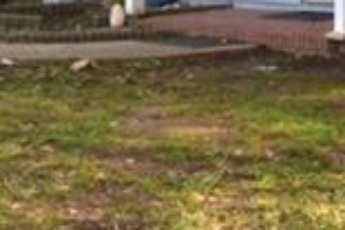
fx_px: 1514
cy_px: -312
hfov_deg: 11.1
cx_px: 814
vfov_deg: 8.1
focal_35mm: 158
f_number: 6.3
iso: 125
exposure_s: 1/160
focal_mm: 16
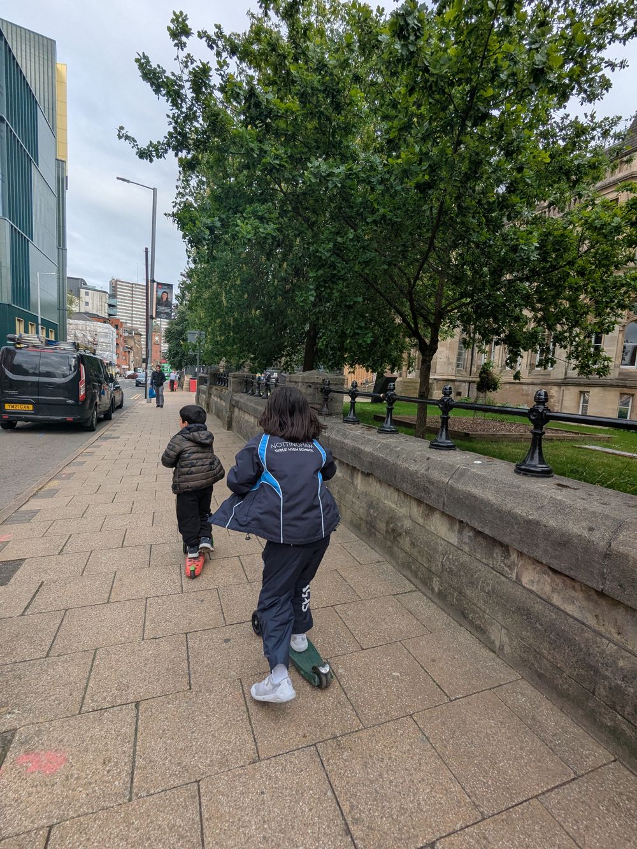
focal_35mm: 16
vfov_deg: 94.5
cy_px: 424
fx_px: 393
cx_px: 318
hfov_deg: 78.1
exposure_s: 1/801
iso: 39
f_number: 2.2
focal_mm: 2.35
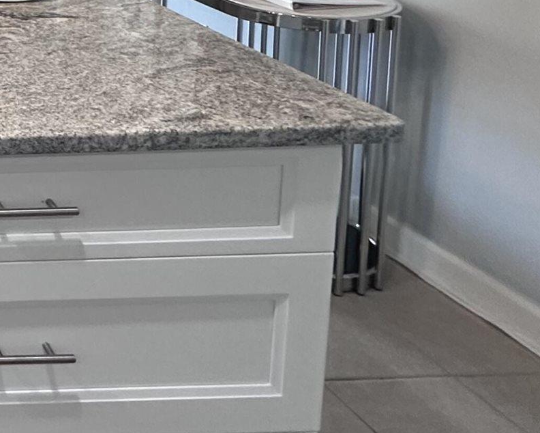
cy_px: -111
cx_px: -318
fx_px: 847
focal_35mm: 53
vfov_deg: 25.2
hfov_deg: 24.8
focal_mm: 2.22
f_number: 2.2
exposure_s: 1/120
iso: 250
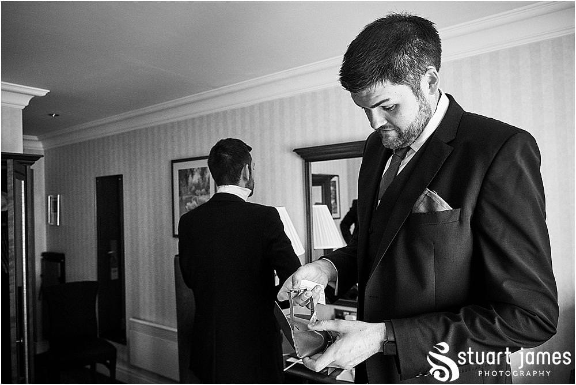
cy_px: 192
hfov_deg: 69.4
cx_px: 288
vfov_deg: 49.6
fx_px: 416
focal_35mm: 26
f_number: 2.8
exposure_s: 1/400
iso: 4000
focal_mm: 17
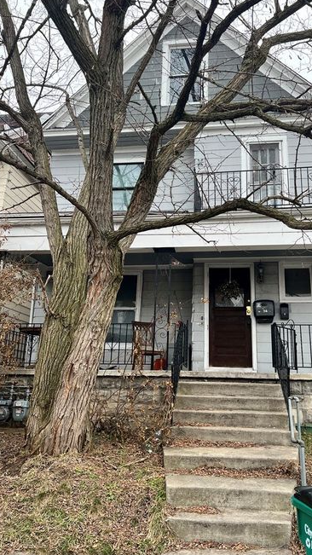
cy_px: 274
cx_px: 180
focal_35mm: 29
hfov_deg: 40.1
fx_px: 427
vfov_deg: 66.1
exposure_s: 1/256
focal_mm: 5.7
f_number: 1.5
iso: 40
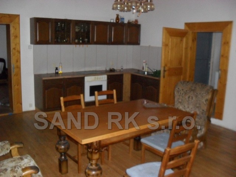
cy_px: 88
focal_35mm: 35
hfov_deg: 52.6
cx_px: 118
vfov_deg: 40.7
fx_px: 239
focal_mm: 6.3
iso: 400
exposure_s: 1/45
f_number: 3.2
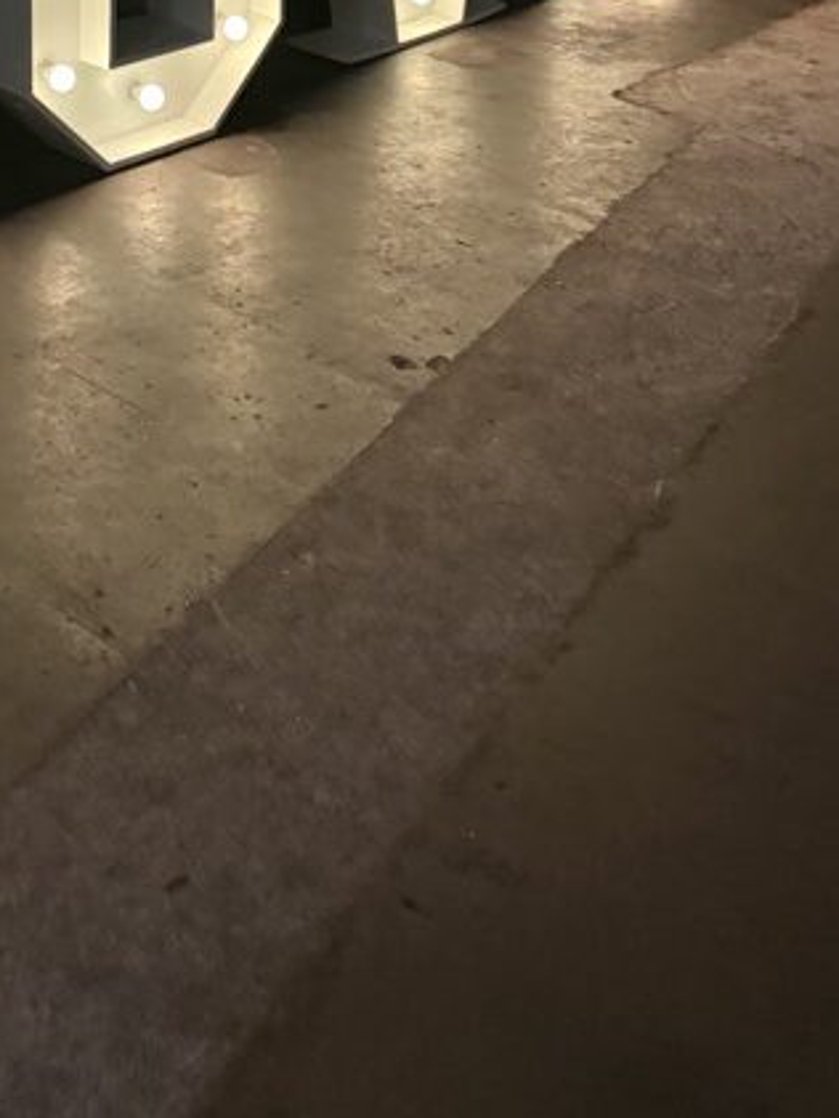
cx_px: 159
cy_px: -186
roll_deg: -0.1
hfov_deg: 25.2
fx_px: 1841
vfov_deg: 29.5
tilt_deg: -7.8
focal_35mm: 57
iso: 800
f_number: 1.78
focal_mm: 6.76
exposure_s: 1/47
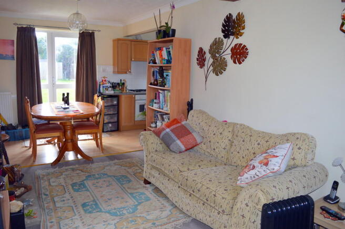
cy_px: 114
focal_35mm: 27
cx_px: 172
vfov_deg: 47.8
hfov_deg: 67.4
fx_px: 258
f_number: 4
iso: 400
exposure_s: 1/80
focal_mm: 18
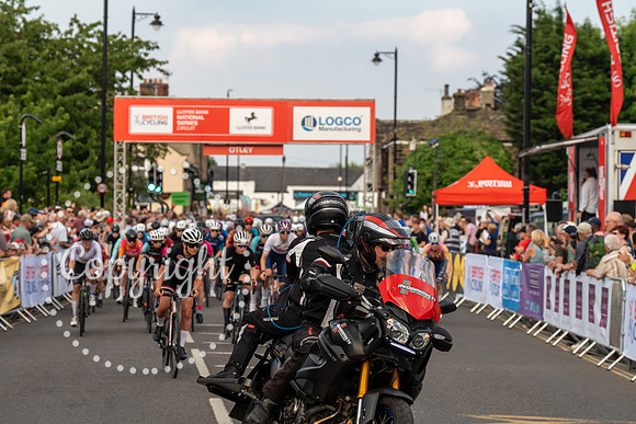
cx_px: 318
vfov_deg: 13.0
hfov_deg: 19.5
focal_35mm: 105
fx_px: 1855
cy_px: 212
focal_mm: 105
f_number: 5
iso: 500
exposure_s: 1/1250
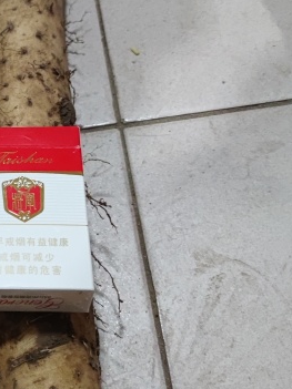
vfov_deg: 26.6
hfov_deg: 19.3
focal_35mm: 73
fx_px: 822
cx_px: -32
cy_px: 141
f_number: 1.69
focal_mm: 6.72
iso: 1803
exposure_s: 1/60
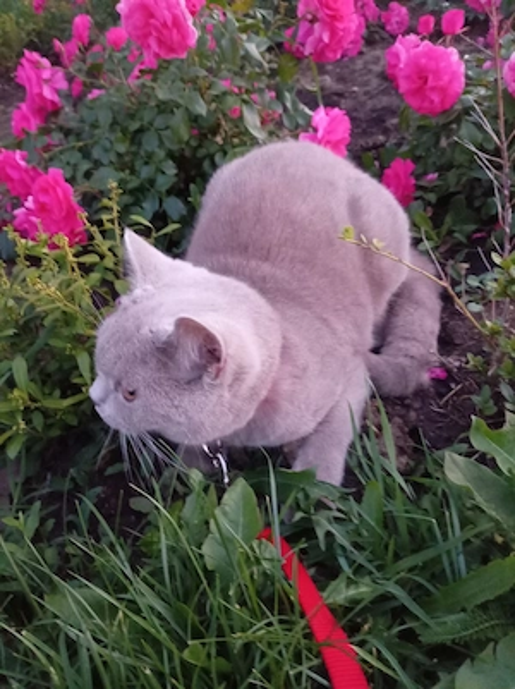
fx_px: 497
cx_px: 258
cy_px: 344
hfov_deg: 54.8
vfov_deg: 69.4
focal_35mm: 25
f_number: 1.8
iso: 2511
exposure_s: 1/16.7
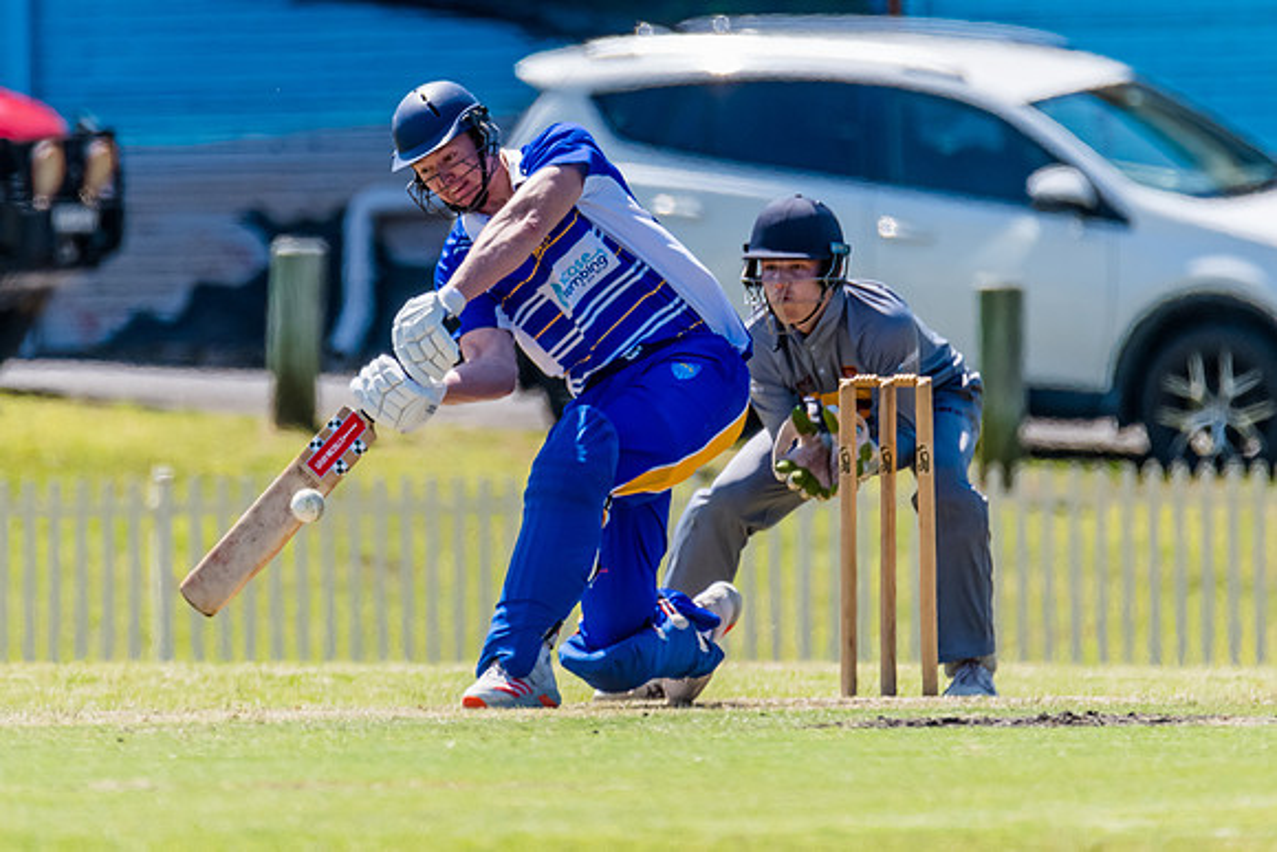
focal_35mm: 999
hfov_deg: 2.1
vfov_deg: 1.4
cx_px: 576
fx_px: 35431
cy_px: 258
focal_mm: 600
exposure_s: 1/2000
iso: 640
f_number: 6.3
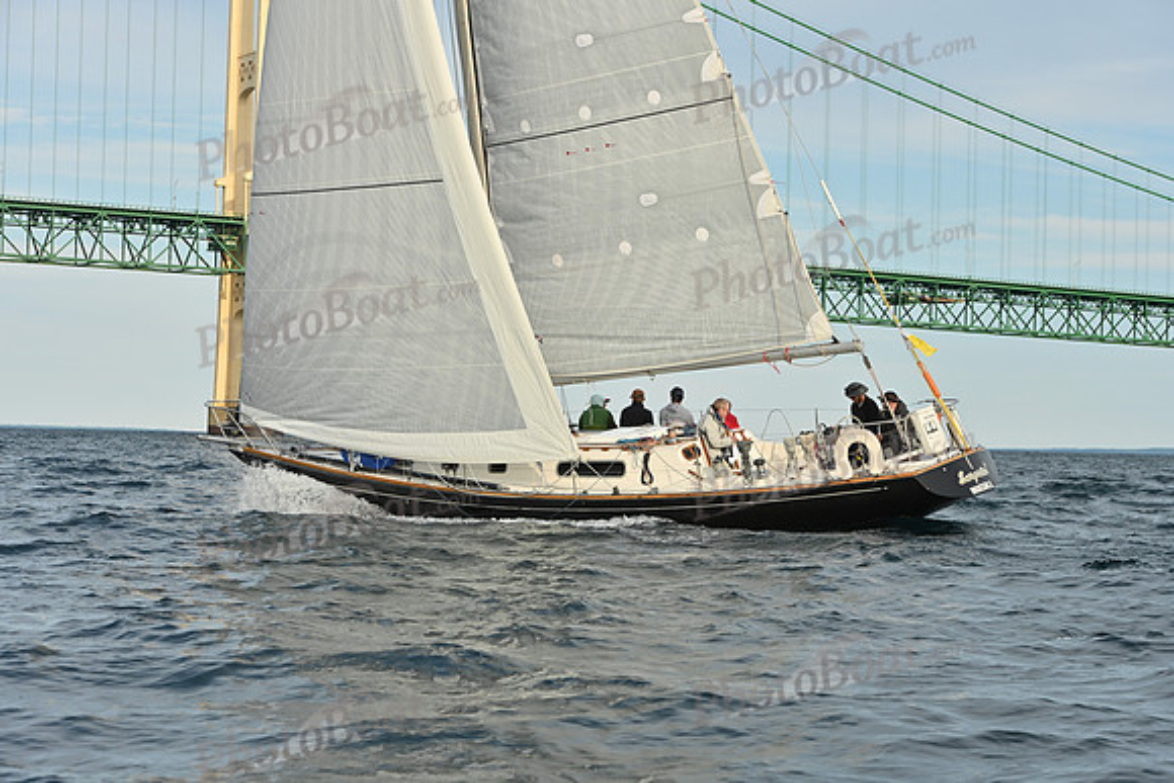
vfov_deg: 15.2
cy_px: 392
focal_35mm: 90
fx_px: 2936
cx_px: 587
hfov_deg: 22.6
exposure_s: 1/1000
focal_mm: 90
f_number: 7.1
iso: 320
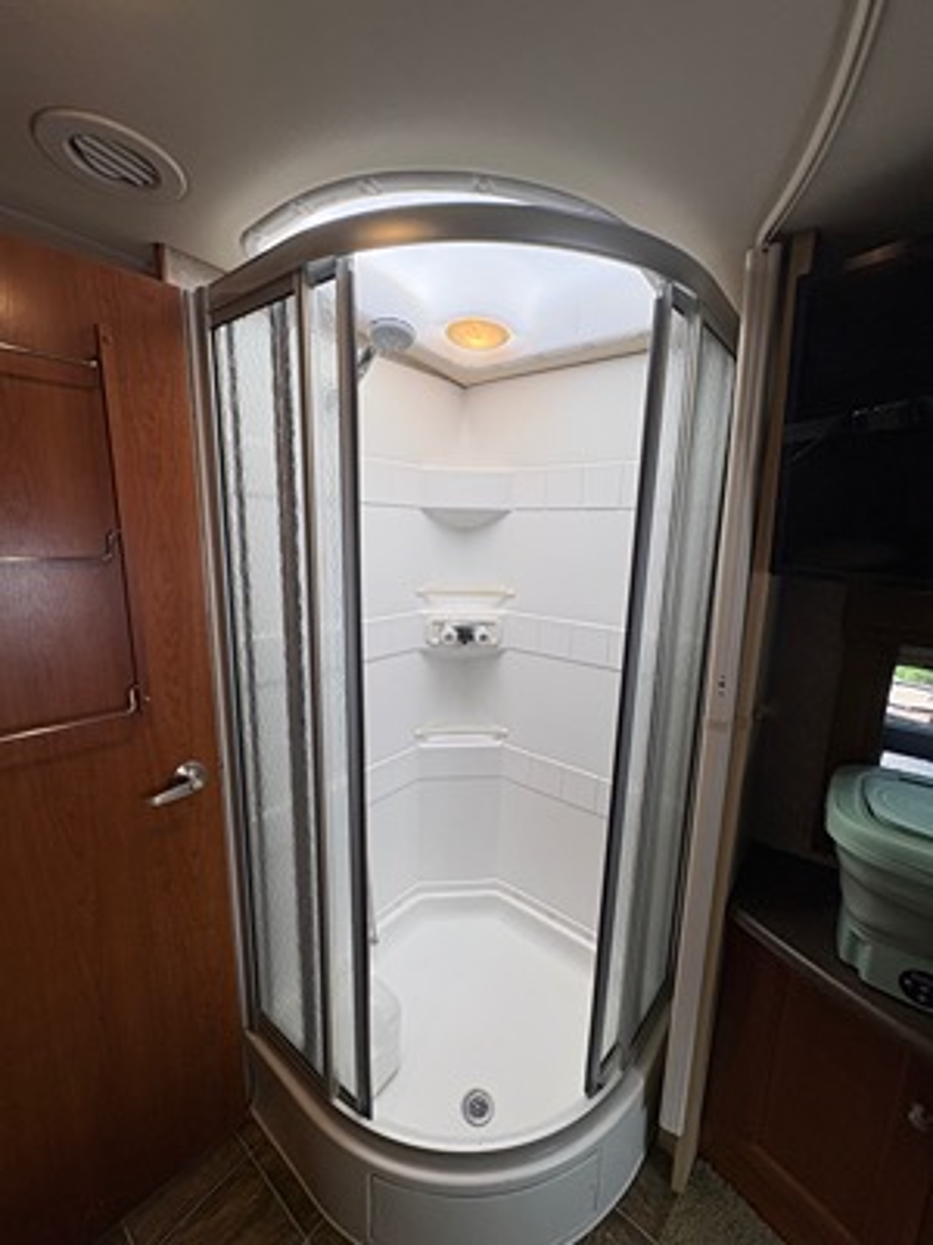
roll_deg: -0.6
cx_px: 466
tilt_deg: -11.9
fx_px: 503
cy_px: 622
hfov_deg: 85.7
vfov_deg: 102.1
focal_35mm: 14
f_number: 2.2
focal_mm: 2.22
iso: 50
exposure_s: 1/99
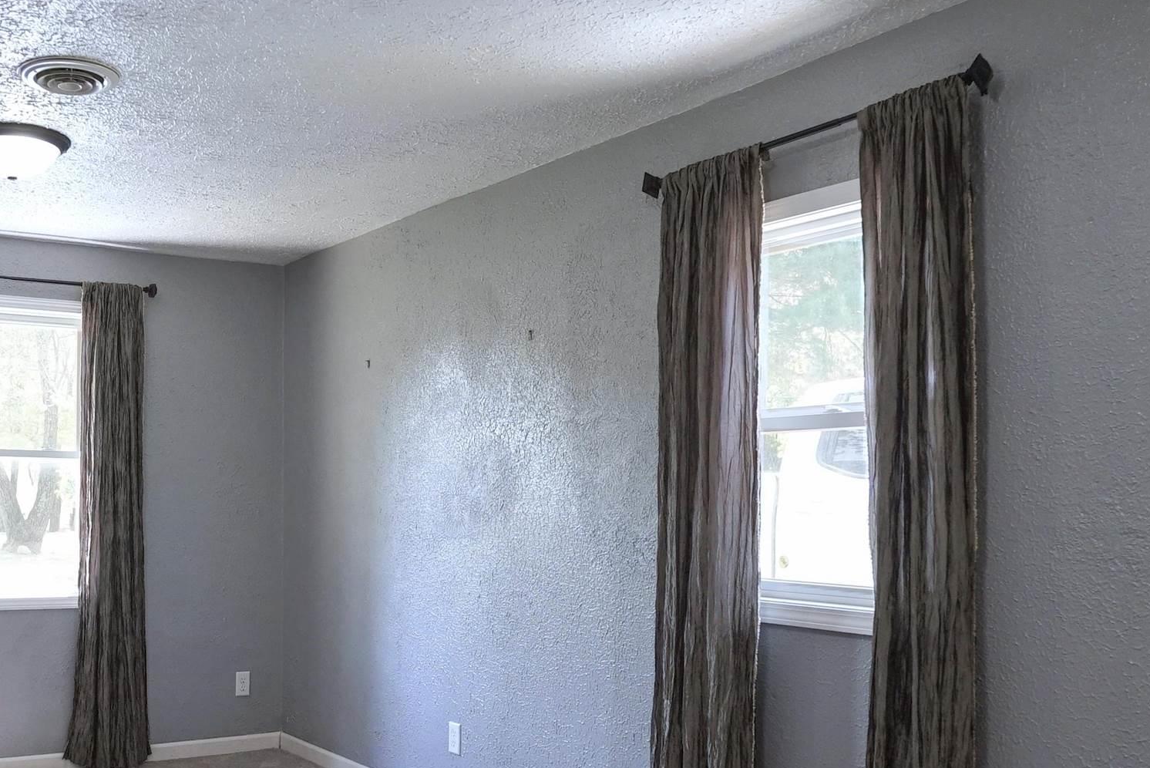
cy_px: 477
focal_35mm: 35
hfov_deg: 52.7
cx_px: 333
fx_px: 1118
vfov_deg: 37.7
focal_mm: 17
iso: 800
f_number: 4
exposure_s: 1/160
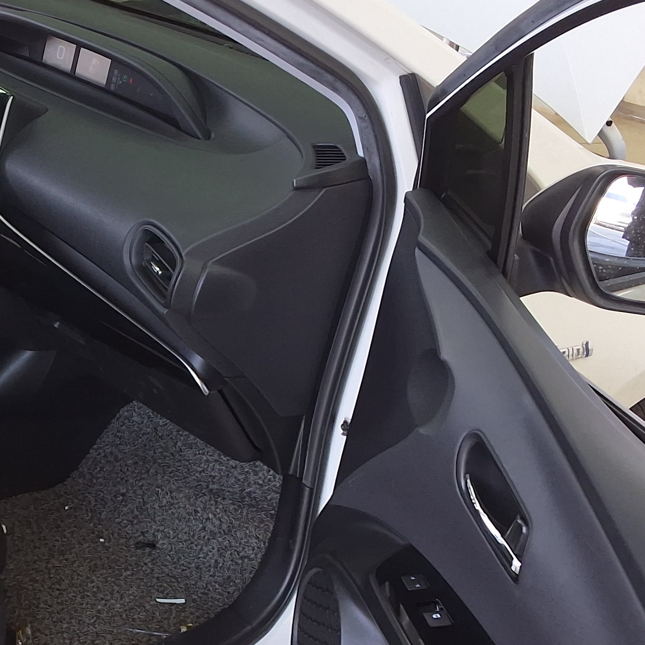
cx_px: 88
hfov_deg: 26.5
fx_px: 1328
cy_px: 416
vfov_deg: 27.2
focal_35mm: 63
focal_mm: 2.91
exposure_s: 1/120
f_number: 1.9
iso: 50
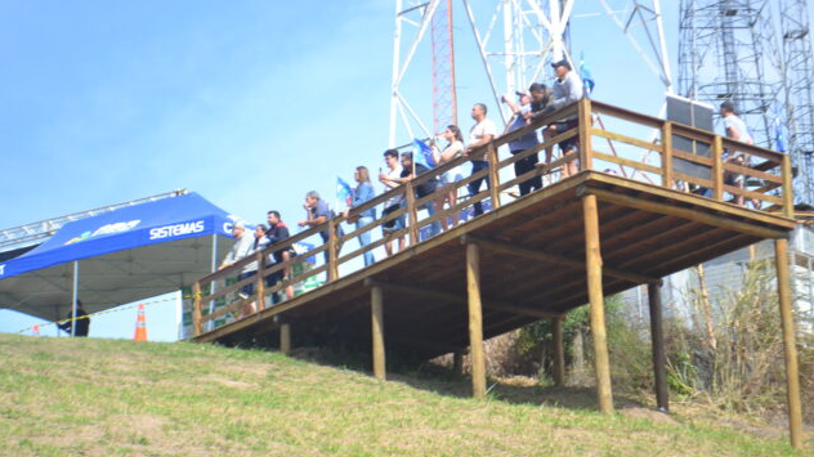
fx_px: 2214
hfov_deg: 20.8
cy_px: 160
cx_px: 357
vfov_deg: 11.8
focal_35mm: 103
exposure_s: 1/200
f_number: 7.1
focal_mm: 55
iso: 100
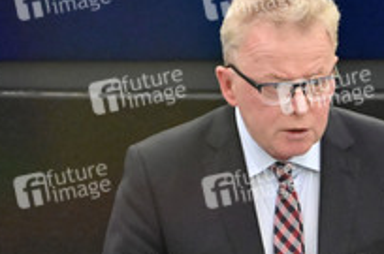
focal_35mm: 1329
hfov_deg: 1.6
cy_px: 233
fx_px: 14143
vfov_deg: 1.0
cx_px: 276
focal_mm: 600
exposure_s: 1/400
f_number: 6.3
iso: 6400
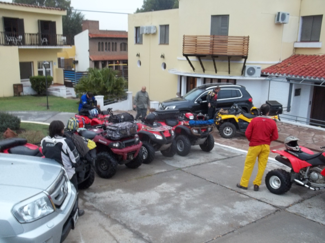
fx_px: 310
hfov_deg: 55.4
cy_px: 122
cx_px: 162
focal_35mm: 33
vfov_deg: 42.9
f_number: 3.3
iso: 160
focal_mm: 5.9
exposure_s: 1/20
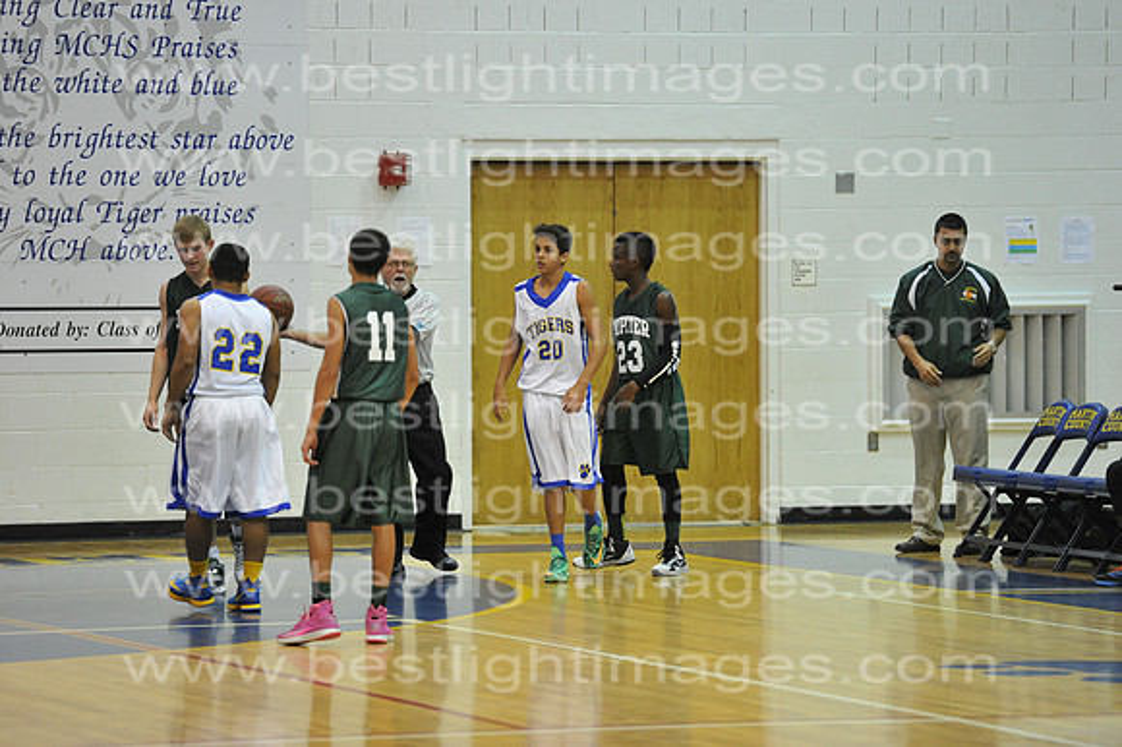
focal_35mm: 200
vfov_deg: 6.9
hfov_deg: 10.3
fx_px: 6230
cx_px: 561
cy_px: 374
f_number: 3.2
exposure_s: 1/400
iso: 5000
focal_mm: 200
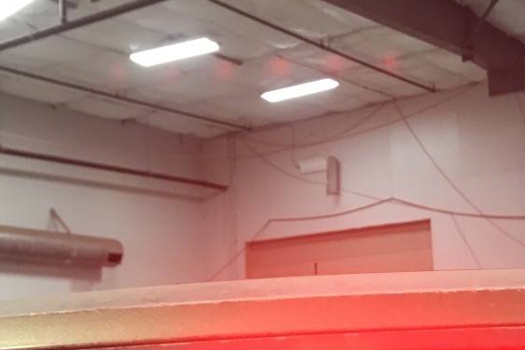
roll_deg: +3.4
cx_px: 314
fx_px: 963
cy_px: 248
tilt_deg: +6.0
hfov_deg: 30.4
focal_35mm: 66
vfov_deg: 20.5
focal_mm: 3.99
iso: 40
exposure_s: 1/20
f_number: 1.8
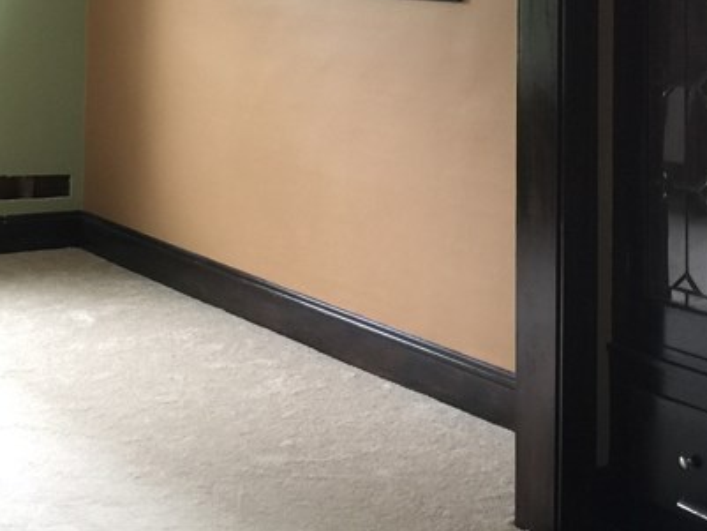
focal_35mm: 74
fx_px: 1512
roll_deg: -2.8
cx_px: 85
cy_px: -143
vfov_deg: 18.6
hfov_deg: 25.6
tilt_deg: +3.8
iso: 50
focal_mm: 4.15
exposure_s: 1/15
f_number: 2.2
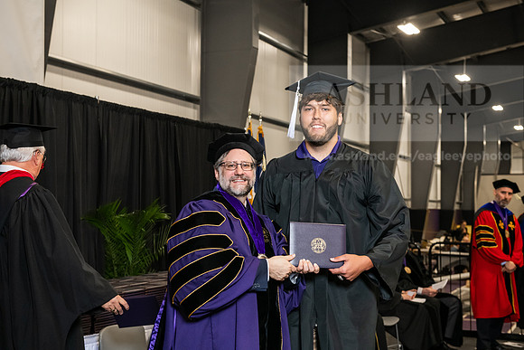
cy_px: 175
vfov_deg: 24.2
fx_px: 815
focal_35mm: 56
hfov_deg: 35.6
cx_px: 262
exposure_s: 1/200
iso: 2500
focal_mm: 56
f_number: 5
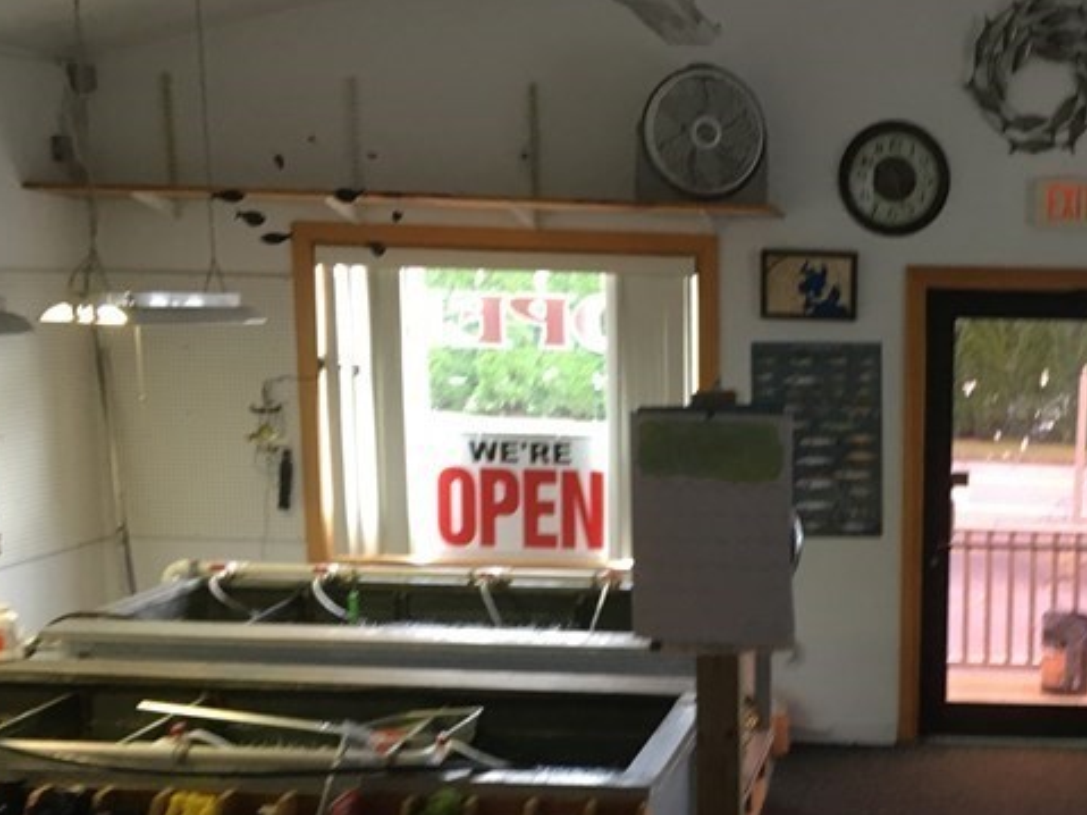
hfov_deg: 30.2
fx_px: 1946
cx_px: 915
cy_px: 699
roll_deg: -2.3
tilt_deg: -11.1
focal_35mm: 62
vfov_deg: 23.2
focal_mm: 4.15
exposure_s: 1/30
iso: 80
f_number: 2.2
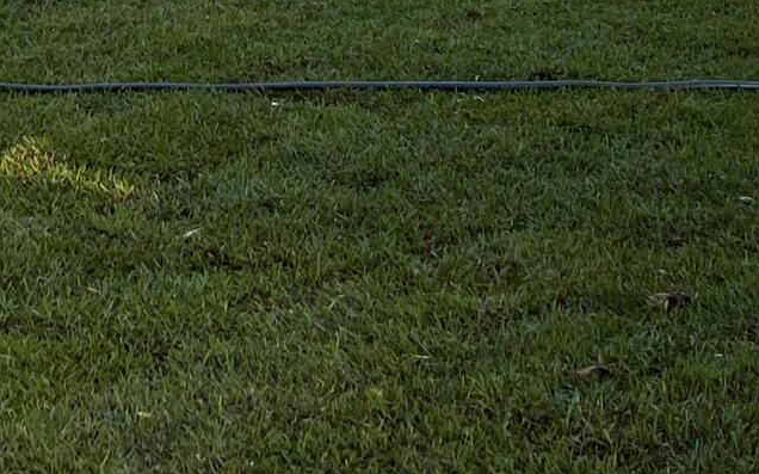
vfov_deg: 9.6
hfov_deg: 15.7
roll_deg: +0.8
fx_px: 2688
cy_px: -387
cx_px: -25
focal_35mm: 130
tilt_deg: -1.5
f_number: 1.5
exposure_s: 1/827
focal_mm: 5.7
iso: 50
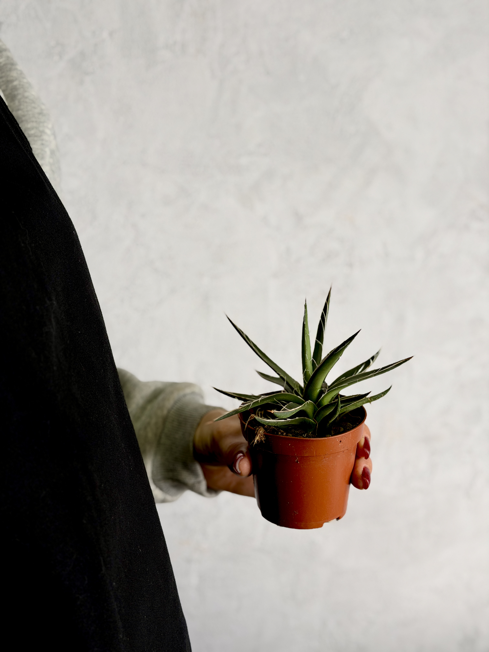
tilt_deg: -12.4
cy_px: 326
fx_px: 904
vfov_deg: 39.7
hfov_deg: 30.3
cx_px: 244
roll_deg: +2.5
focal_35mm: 48
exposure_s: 1/420
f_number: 1.78
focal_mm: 6.76
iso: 64
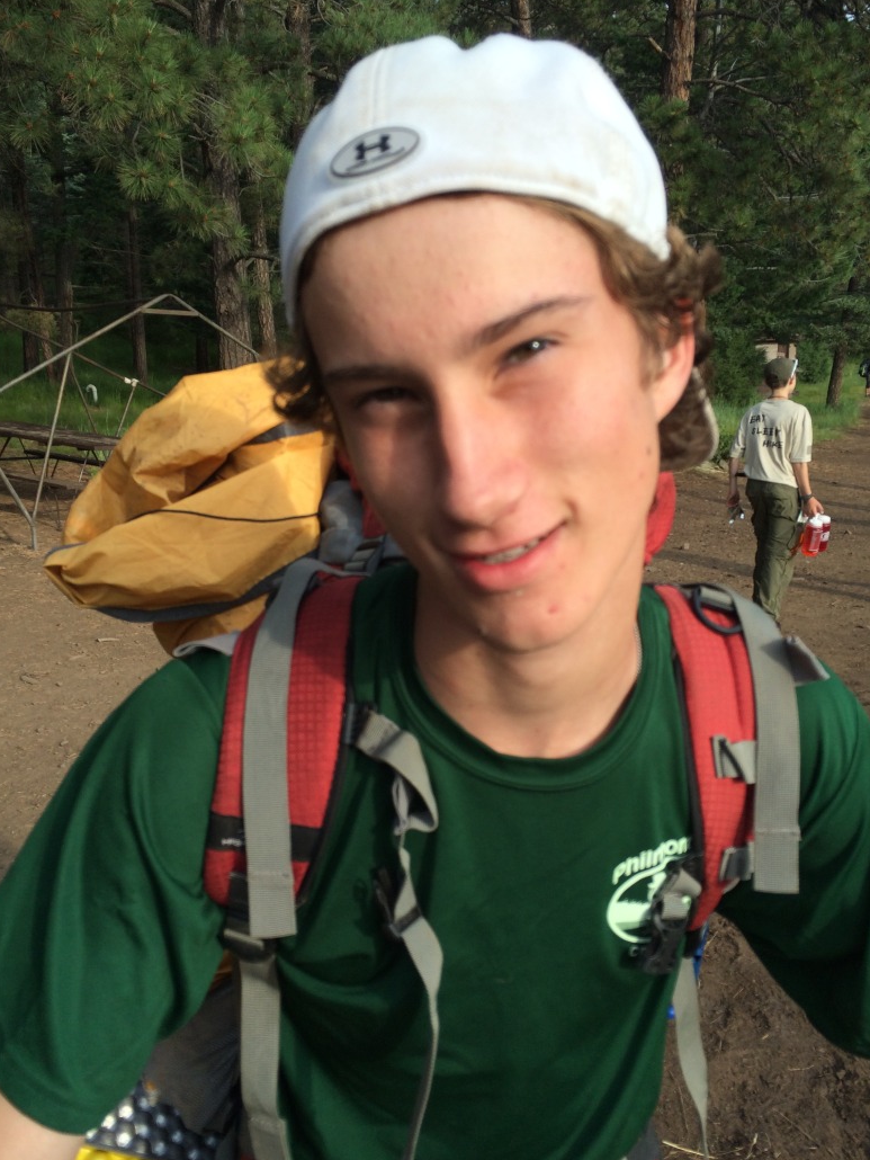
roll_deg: +2.5
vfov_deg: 59.9
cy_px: 589
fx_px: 1005
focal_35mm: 30
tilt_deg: -14.3
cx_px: 439
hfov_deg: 46.8
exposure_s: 1/789
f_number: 2.2
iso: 32
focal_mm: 4.15
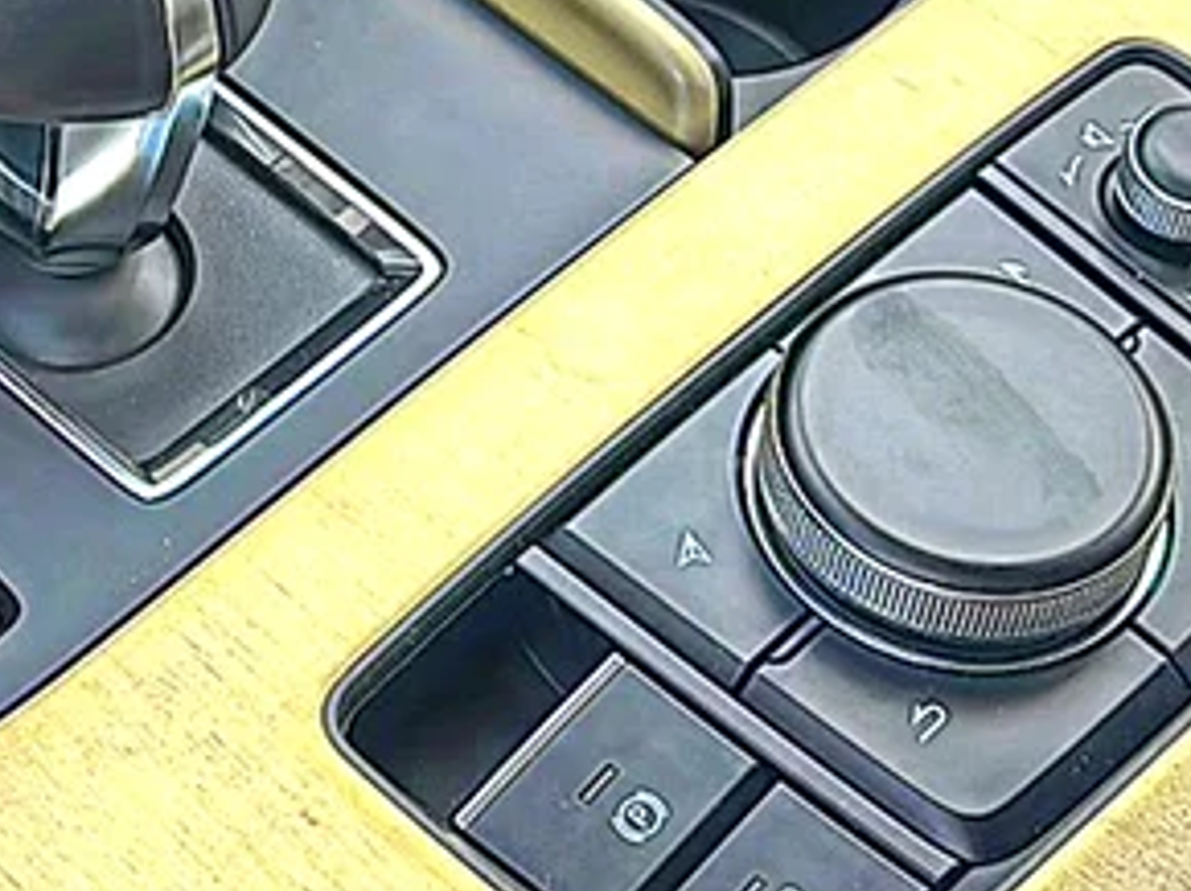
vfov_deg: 16.7
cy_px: 113
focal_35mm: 87
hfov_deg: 22.3
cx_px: 255
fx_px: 2991
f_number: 1.78
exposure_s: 1/459
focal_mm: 6.86
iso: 80
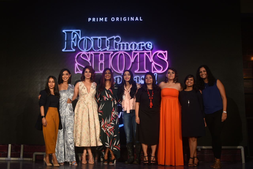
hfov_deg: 50.7
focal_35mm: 38
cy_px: 84
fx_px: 267
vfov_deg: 35.1
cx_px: 126
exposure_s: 1/125
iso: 640
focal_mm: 38
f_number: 4
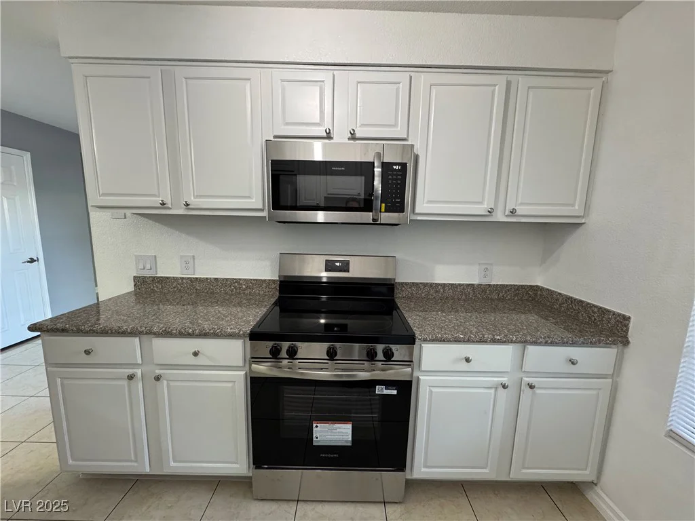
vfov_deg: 85.7
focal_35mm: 14
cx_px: 348
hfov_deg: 102.1
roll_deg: -1.1
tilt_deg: -8.9
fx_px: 281
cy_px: 260
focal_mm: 2.22
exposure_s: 1/60
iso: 320
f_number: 2.2
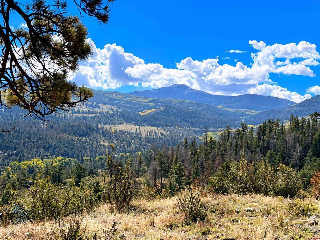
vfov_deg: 27.5
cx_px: 160
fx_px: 490
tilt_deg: +1.8
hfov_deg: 36.2
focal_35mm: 53
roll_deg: -2.0
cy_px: 120
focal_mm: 6.76
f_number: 1.78
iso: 64
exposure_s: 1/6536
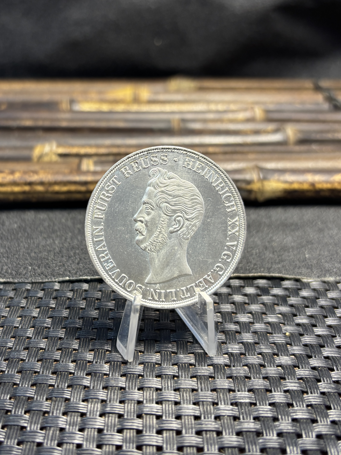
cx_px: 170
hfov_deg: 53.1
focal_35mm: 26
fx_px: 342
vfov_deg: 67.3
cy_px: 228
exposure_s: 1/50
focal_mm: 5.96
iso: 100
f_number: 1.6
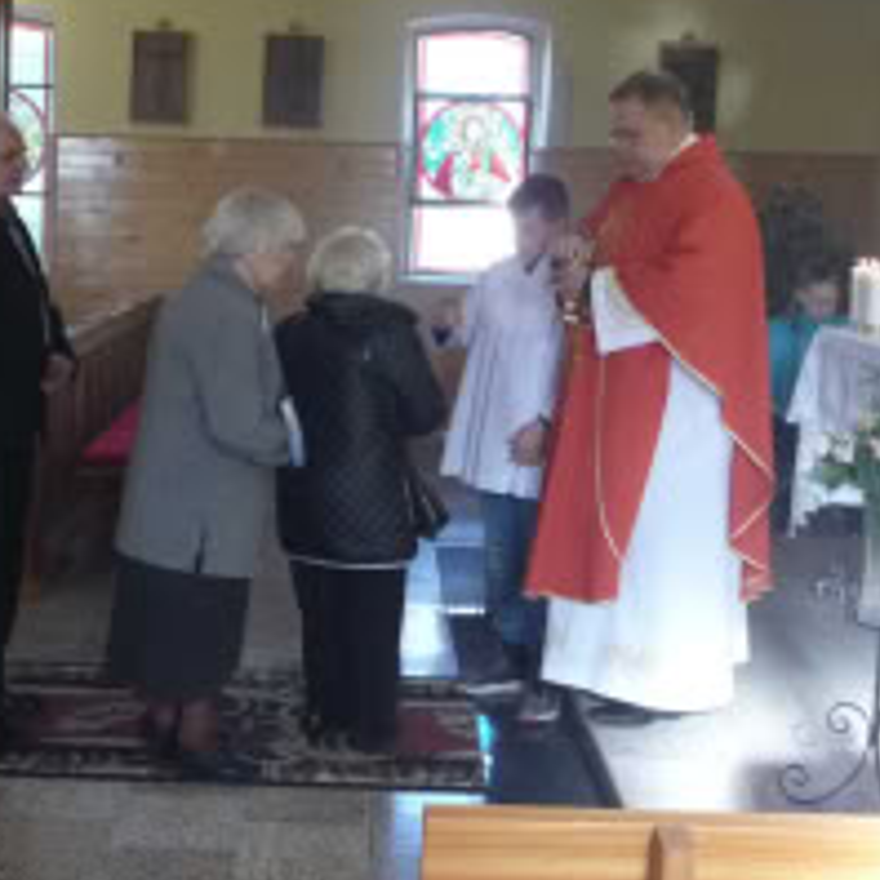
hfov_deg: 33.9
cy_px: 316
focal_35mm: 50
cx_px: 360
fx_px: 1438
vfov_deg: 33.8
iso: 320
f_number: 3.3
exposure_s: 1/30
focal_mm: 4.7
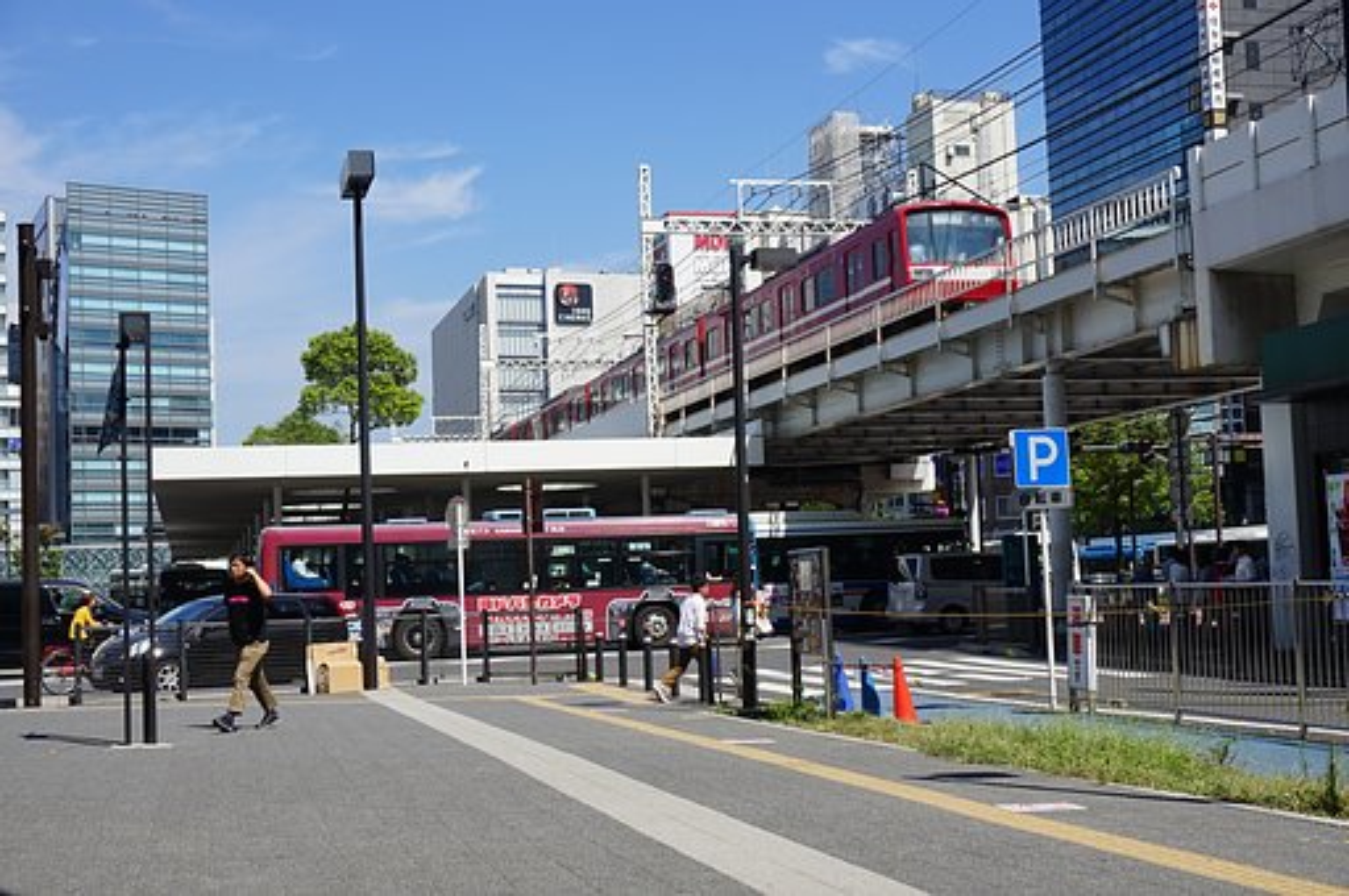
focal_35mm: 51
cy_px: 448
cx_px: 674
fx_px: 1909
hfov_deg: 38.9
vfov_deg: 26.4
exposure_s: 1/160
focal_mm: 34
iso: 100
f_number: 11
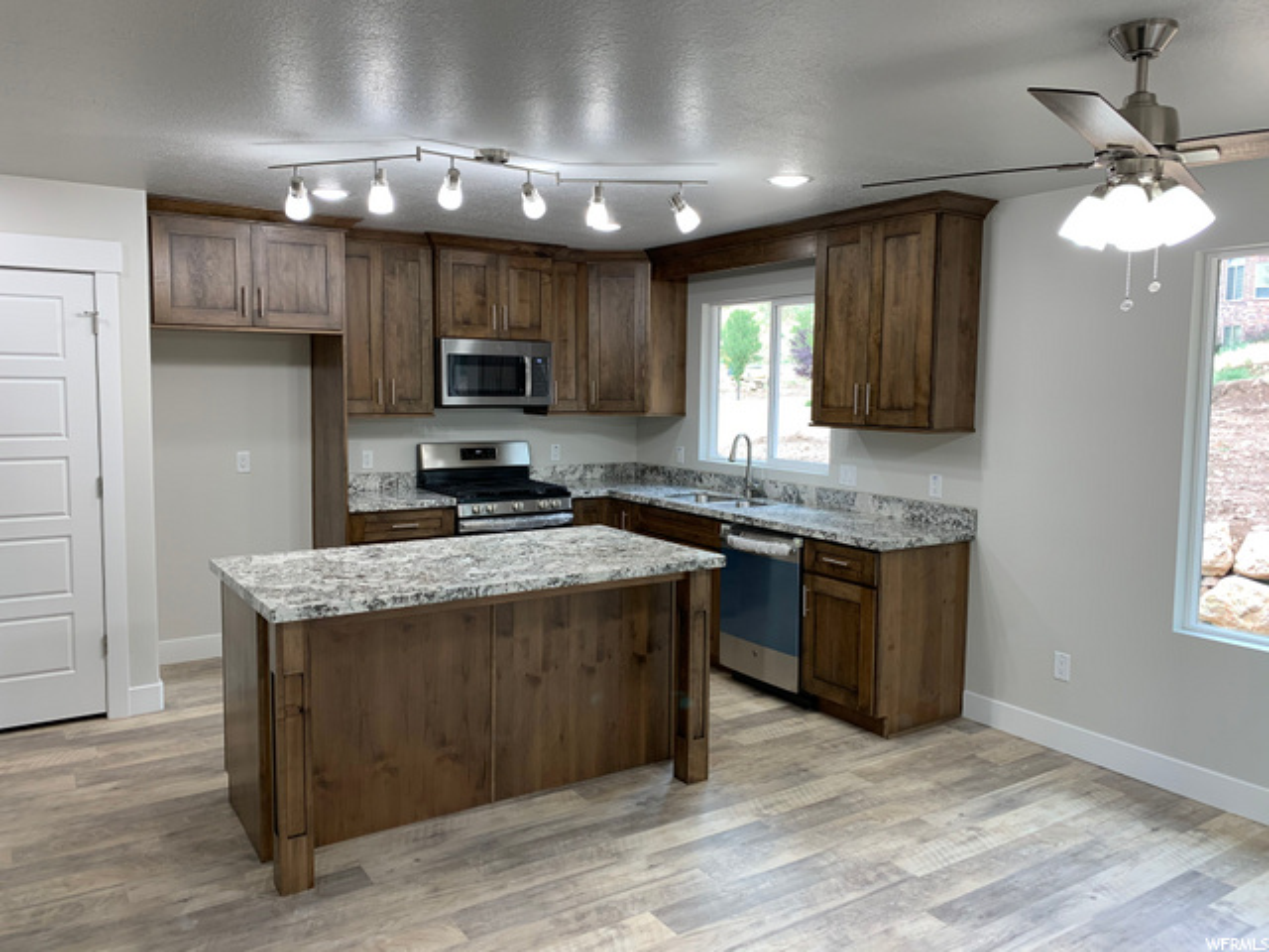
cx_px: 634
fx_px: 953
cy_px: 476
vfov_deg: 53.1
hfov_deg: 67.3
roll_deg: -1.1
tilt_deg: -5.9
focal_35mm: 26
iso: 50
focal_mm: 4.25
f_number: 1.8
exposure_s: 1/120
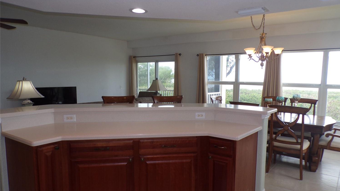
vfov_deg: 41.5
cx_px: 182
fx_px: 252
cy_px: 102
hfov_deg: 67.8
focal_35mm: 28
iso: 80
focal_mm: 4.3
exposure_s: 1/42
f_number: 4.3
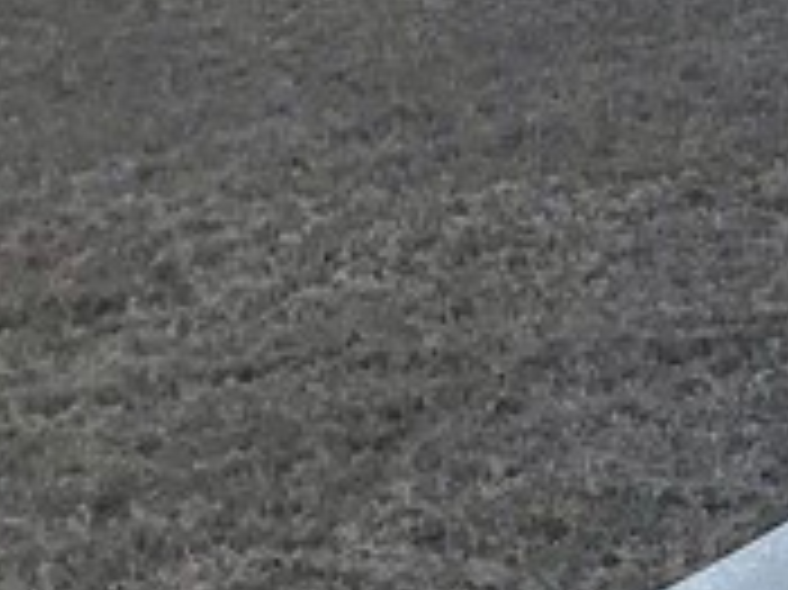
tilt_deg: -1.2
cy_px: -387
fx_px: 3731
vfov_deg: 8.8
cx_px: 1954
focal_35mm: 164
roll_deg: -0.4
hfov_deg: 10.3
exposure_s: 1/987
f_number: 1.8
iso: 20
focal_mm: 3.99
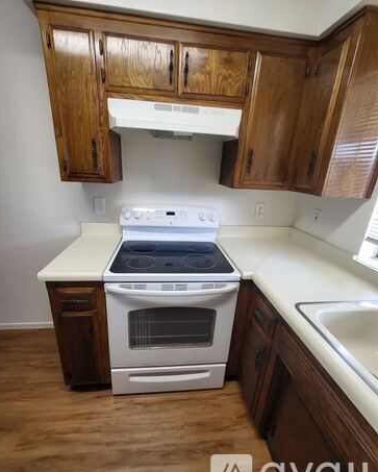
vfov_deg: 100.7
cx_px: 184
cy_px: 235
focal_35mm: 14
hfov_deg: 88.0
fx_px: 196
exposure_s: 1/60
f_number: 2.2
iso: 160
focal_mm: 1.74
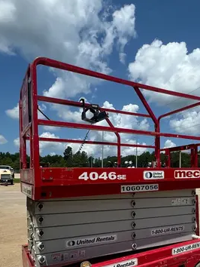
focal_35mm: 29
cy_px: 180
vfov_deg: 60.1
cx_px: 130
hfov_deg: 47.6
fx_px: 223
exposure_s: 1/2985
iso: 50
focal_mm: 2.22
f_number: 2.2
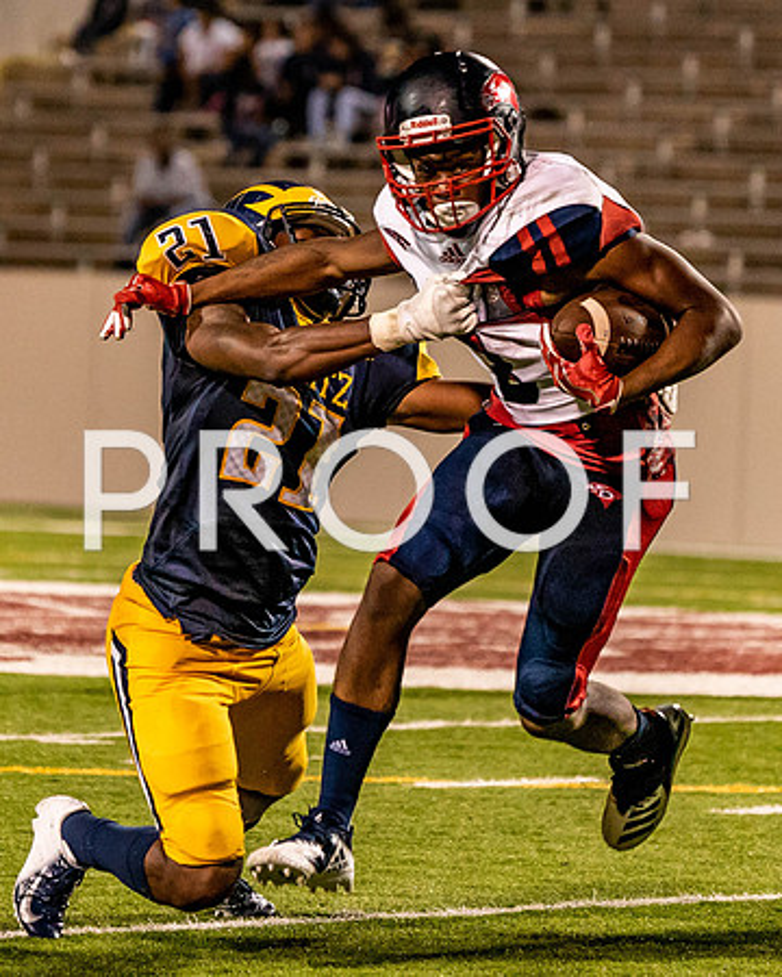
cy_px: 401
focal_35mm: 388
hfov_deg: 4.0
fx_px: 11227
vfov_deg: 5.0
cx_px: 269
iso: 6400
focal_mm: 232
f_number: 5.6
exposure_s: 1/750
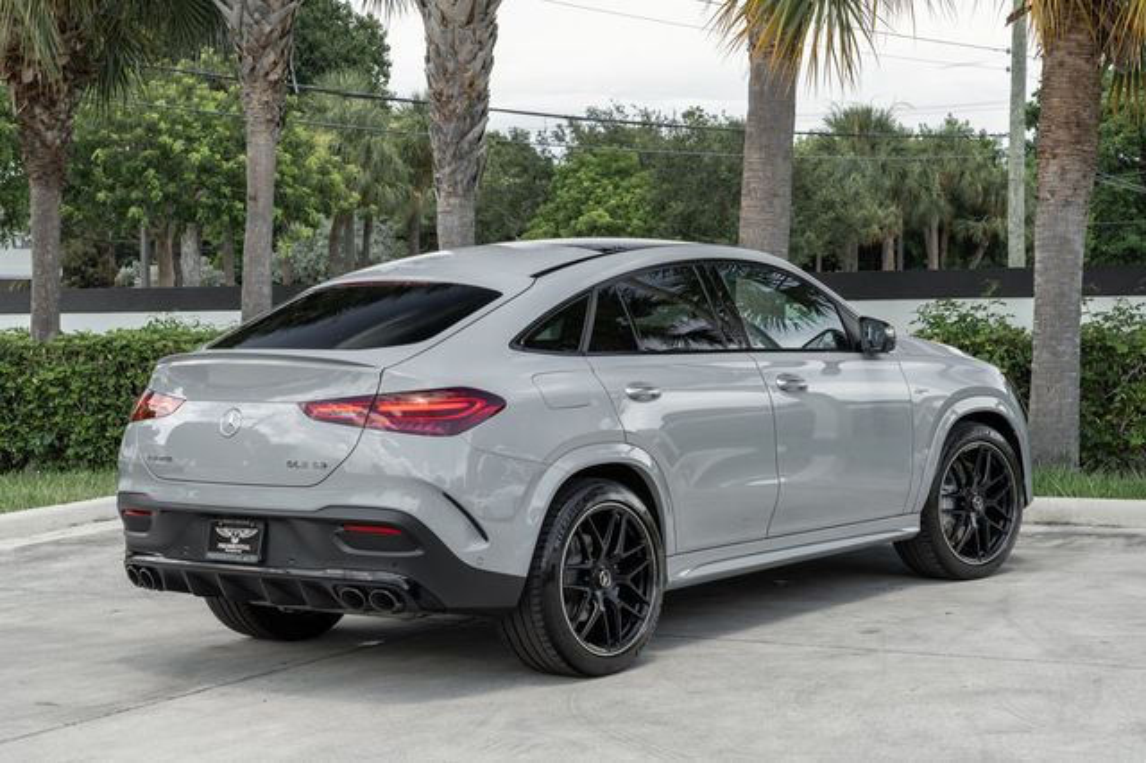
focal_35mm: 69
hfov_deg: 29.3
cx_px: 588
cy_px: 382
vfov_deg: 19.8
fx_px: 2188
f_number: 8
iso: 100
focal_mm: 57
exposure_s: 1/40
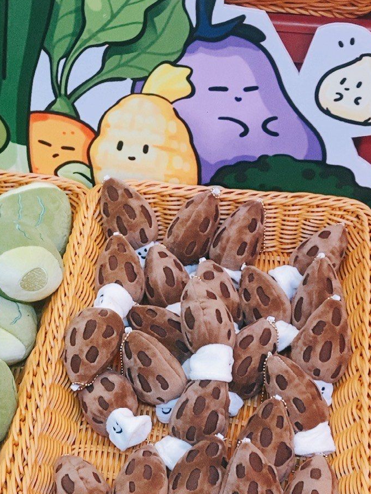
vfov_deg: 20.4
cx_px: 171
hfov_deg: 15.4
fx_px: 1372
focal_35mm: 96
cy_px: 231
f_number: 1.8
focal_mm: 4.25
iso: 160
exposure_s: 1/40
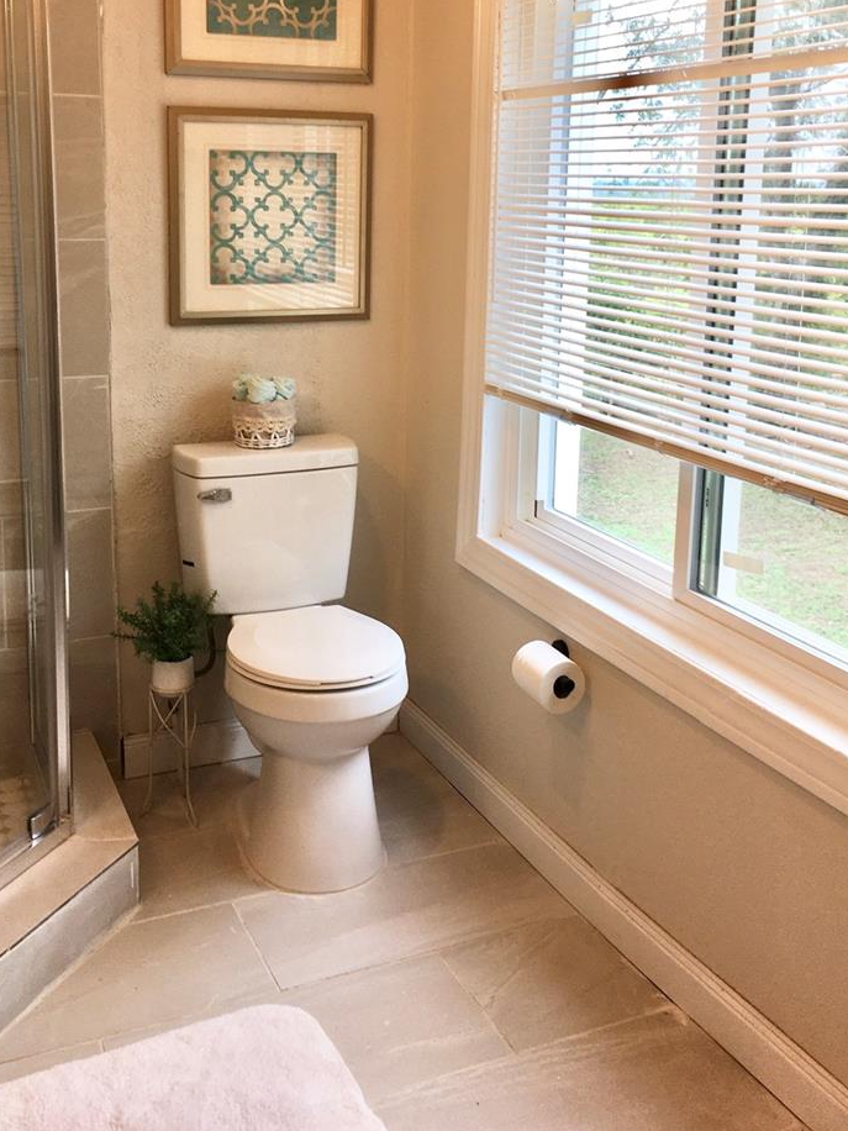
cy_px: 401
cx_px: 402
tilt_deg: -9.8
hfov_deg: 37.7
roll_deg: +0.1
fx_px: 1241
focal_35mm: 38
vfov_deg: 48.4
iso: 25
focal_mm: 4.15
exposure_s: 1/50
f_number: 2.2
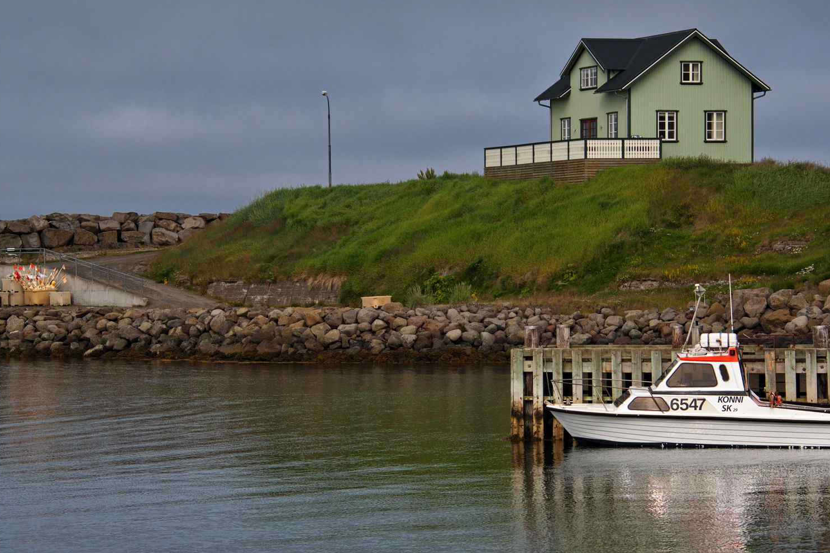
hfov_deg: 13.2
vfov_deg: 8.9
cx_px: 403
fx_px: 3574
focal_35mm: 155
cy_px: 245
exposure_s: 1/1600
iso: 200
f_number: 7.1
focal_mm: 80
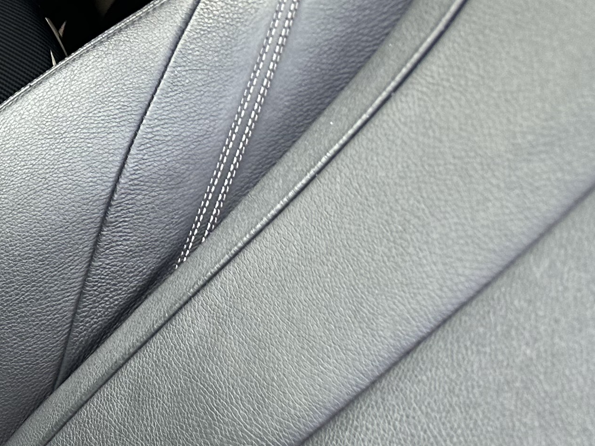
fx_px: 1324
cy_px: 607
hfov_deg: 20.8
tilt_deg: -48.7
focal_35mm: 77
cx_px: -342
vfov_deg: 17.7
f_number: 1.78
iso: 100
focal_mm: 6.86
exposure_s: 1/121
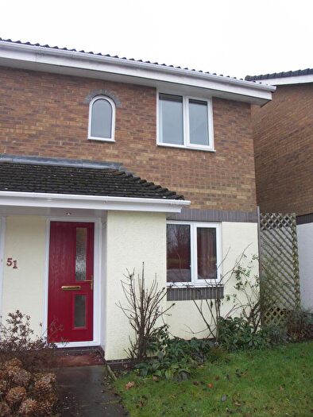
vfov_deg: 63.4
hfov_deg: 49.8
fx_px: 337
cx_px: 156
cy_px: 208
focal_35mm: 28
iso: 100
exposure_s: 1/100
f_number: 3.5
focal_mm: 7.2
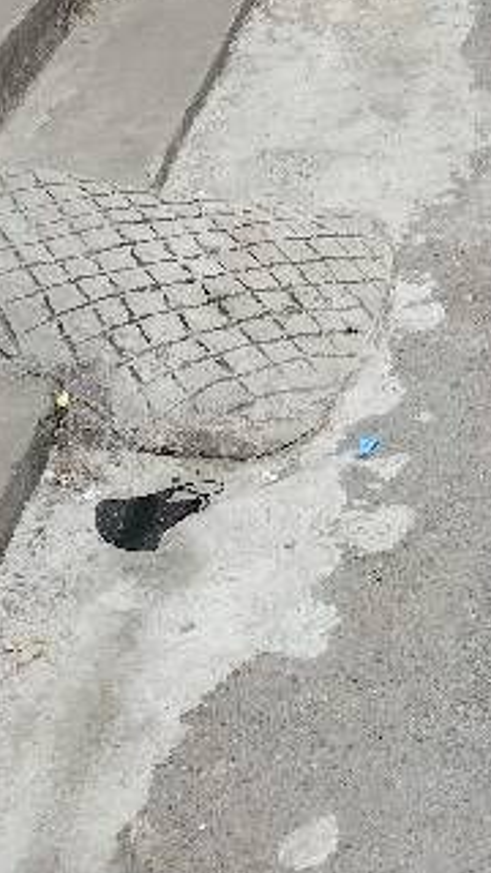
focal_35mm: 94
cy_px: -368
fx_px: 2176
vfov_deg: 20.1
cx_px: 971
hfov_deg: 11.6
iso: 109
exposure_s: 1/100
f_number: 1.7
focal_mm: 4.71
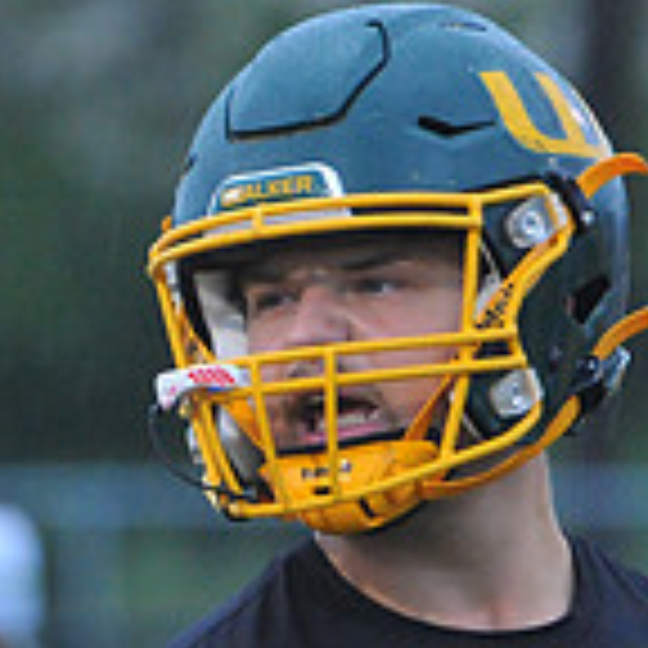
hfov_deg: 0.9
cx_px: -580
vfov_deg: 0.9
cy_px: 652
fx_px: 43480
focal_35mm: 2053
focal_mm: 600
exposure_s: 1/160
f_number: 13
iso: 5000
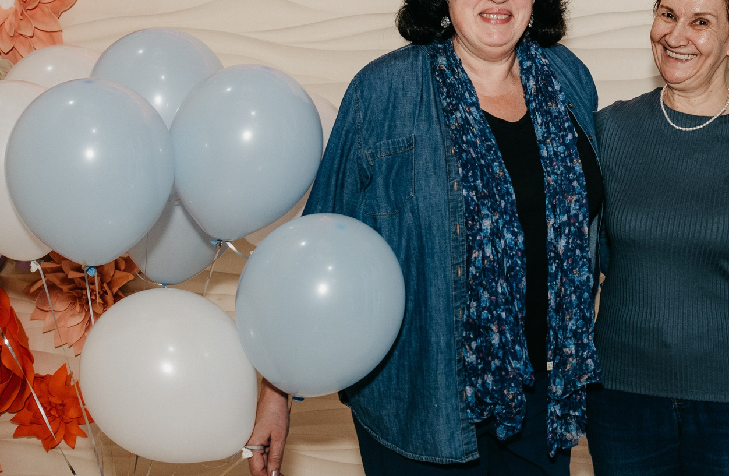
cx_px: 612
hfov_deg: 29.0
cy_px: 90
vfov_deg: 19.5
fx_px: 1368
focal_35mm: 68
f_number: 4
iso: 500
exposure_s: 1/160
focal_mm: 31
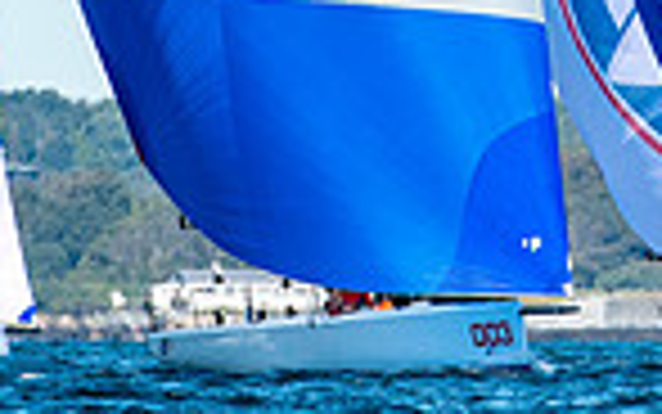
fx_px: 42107
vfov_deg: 0.6
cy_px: -383
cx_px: 699
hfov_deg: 0.9
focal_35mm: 2333
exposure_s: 1/3200
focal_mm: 360
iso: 320
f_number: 5
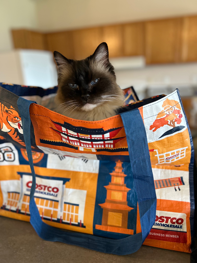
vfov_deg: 67.3
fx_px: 197
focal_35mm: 26
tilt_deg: -17.6
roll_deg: +3.5
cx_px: 98
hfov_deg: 53.1
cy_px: 132
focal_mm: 5.7
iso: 400
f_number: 1.5
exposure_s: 1/60
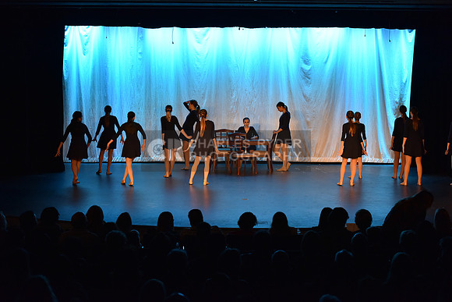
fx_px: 879
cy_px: 151
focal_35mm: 70
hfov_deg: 28.8
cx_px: 226
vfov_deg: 19.5
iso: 2000
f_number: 4
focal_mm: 70
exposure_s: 1/125
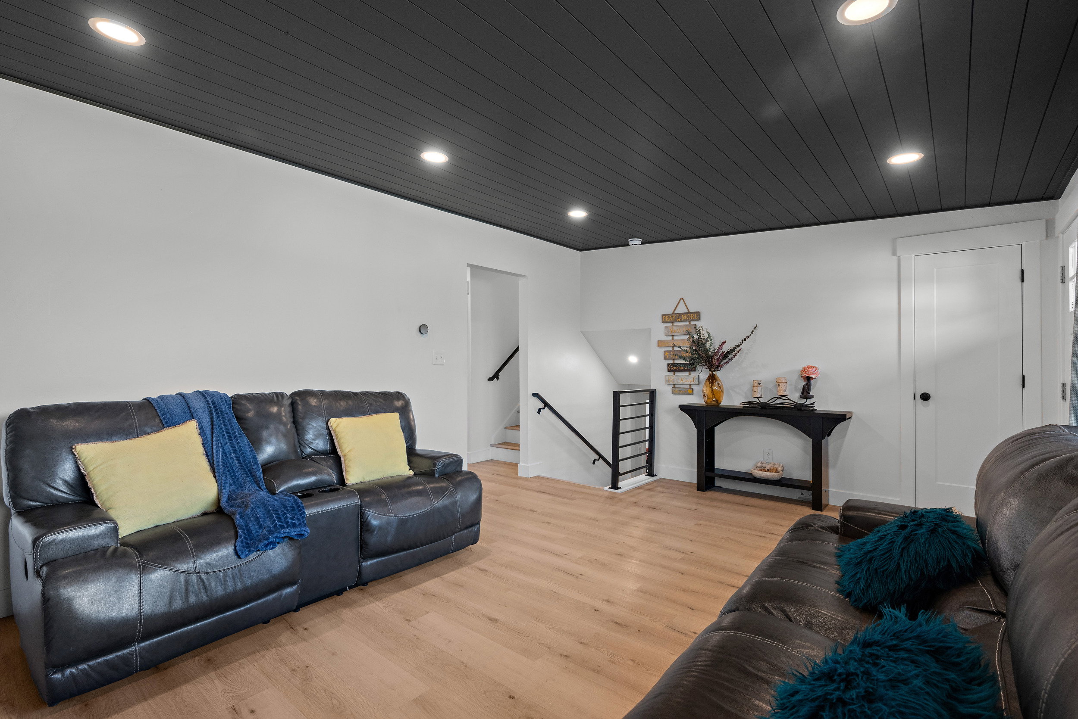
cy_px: 360
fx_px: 494
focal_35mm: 16
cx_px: 539
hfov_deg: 95.0
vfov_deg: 72.1
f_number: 8
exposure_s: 1/5
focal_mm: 16.5
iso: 500
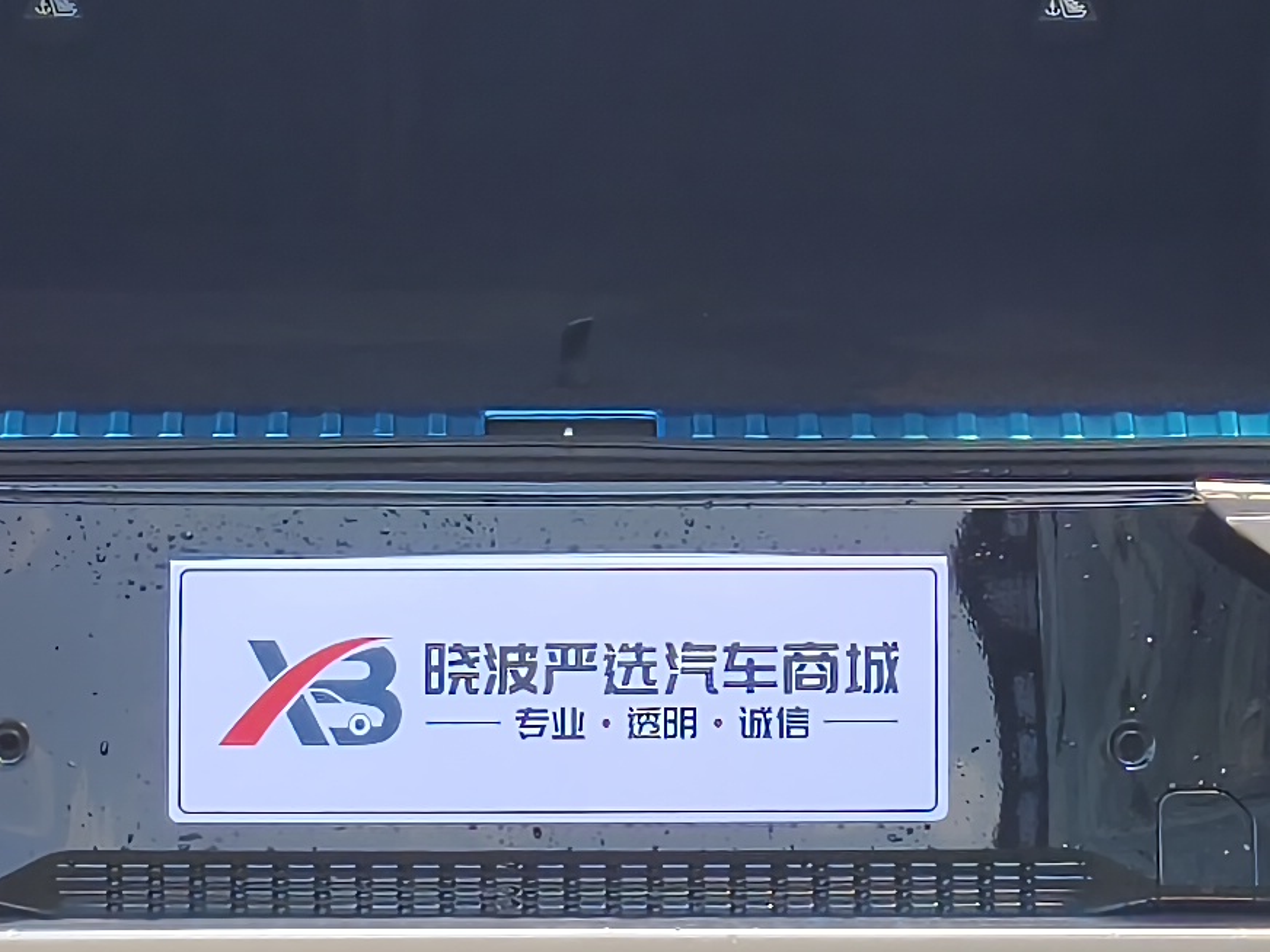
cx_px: 699
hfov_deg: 9.2
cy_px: -314
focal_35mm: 216
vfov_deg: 6.8
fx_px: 7925
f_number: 1.6
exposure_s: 1/1153
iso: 80
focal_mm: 5.84
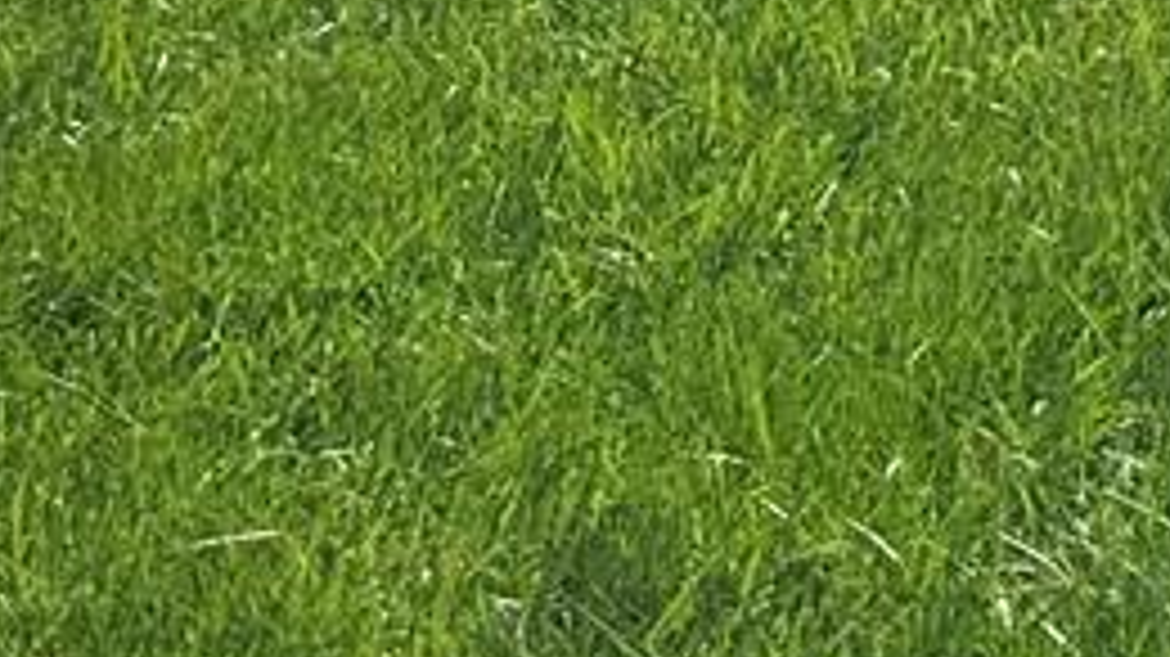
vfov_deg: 6.8
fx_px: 4993
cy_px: -1332
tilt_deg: +6.1
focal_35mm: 161
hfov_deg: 10.8
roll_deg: -0.9
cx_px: 3038
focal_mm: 6.86
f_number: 1.78
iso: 80
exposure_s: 1/8929
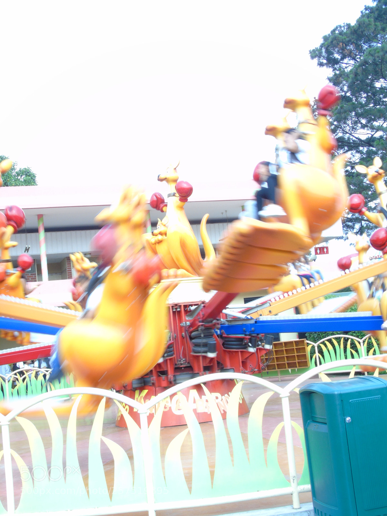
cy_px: 258
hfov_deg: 31.5
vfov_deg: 41.2
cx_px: 194
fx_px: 686
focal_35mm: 46
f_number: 8.1
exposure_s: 1/30
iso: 80
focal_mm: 8.2
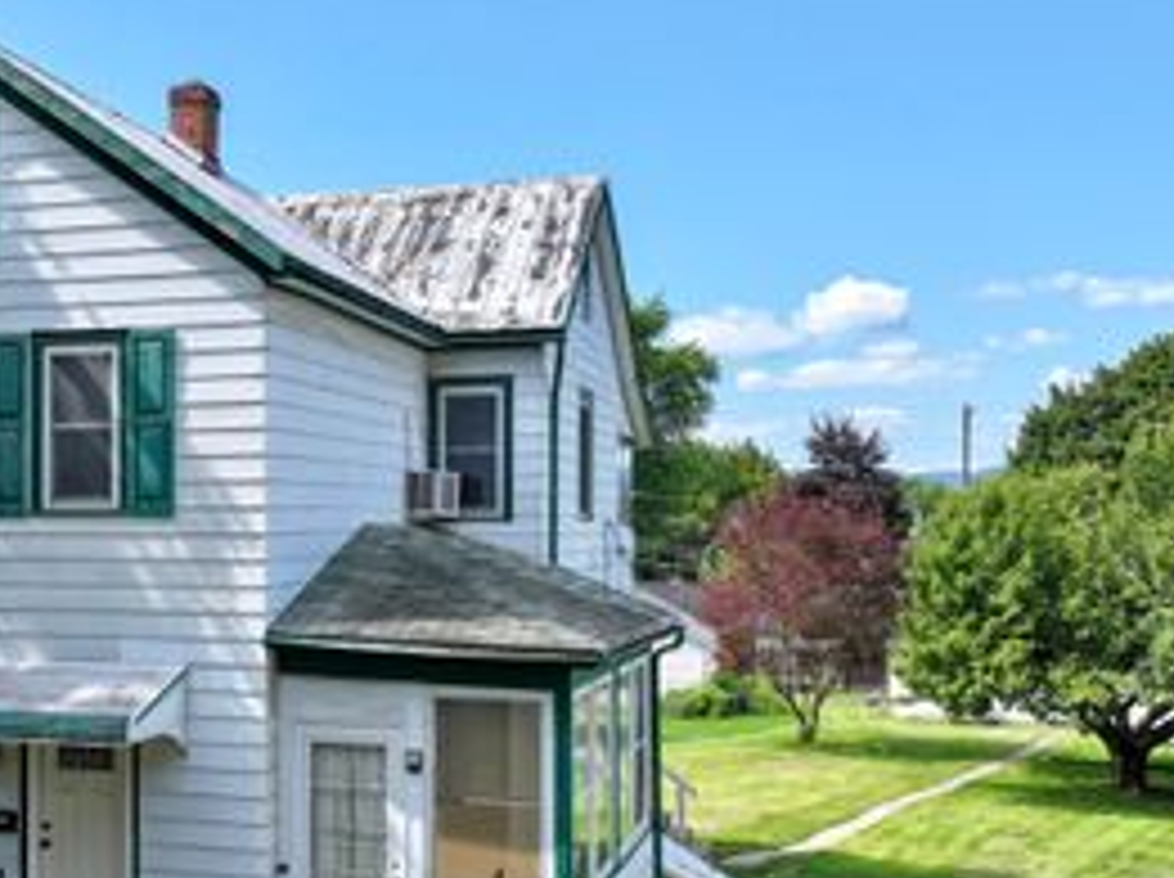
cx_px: 351
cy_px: 522
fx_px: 1558
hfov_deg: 40.5
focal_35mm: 46
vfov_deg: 31.4
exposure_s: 1/1250
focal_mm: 12.29
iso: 110
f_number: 2.8
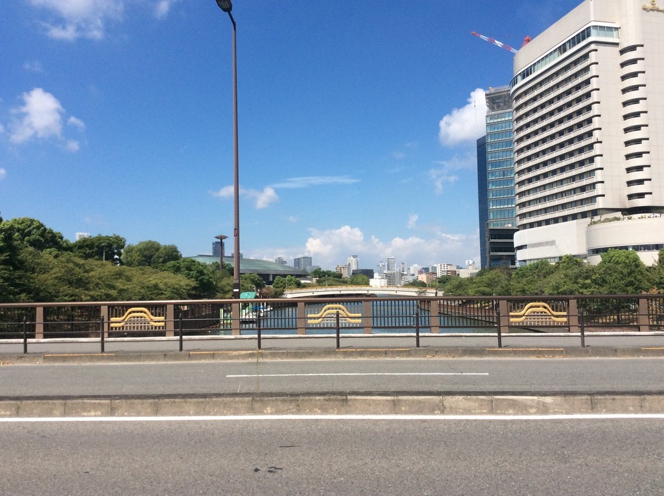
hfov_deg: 56.9
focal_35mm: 32
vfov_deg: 44.1
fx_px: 613
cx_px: 332
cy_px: 248
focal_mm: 3.3
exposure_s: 1/2203
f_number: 2.4
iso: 32
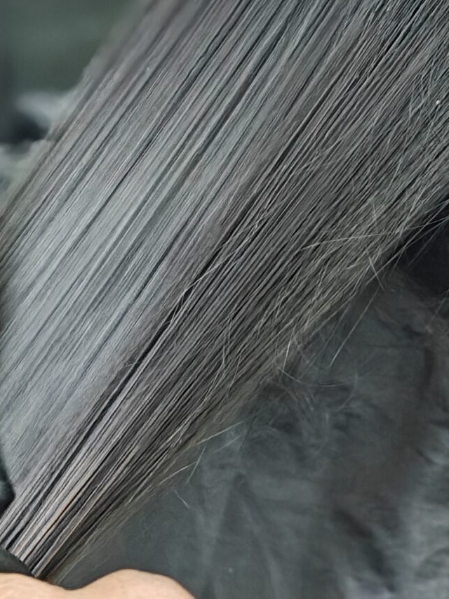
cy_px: 175
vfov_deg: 14.0
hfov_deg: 10.5
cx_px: 178
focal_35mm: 141
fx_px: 2438
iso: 800
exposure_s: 1/50
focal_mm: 7.1
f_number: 4.5
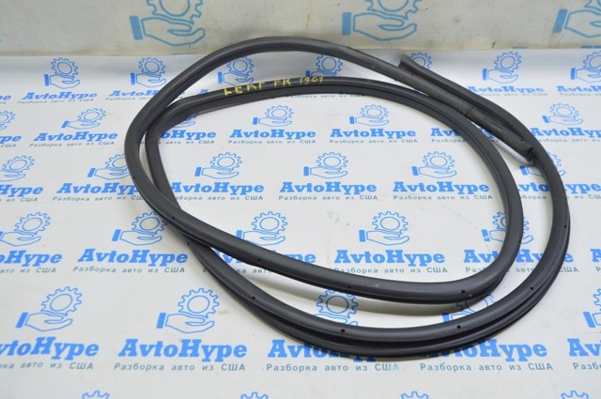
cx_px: 300
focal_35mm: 34
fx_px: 575
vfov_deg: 38.3
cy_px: 200
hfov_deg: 55.2
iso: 400
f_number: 5.6
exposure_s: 1/20
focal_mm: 23
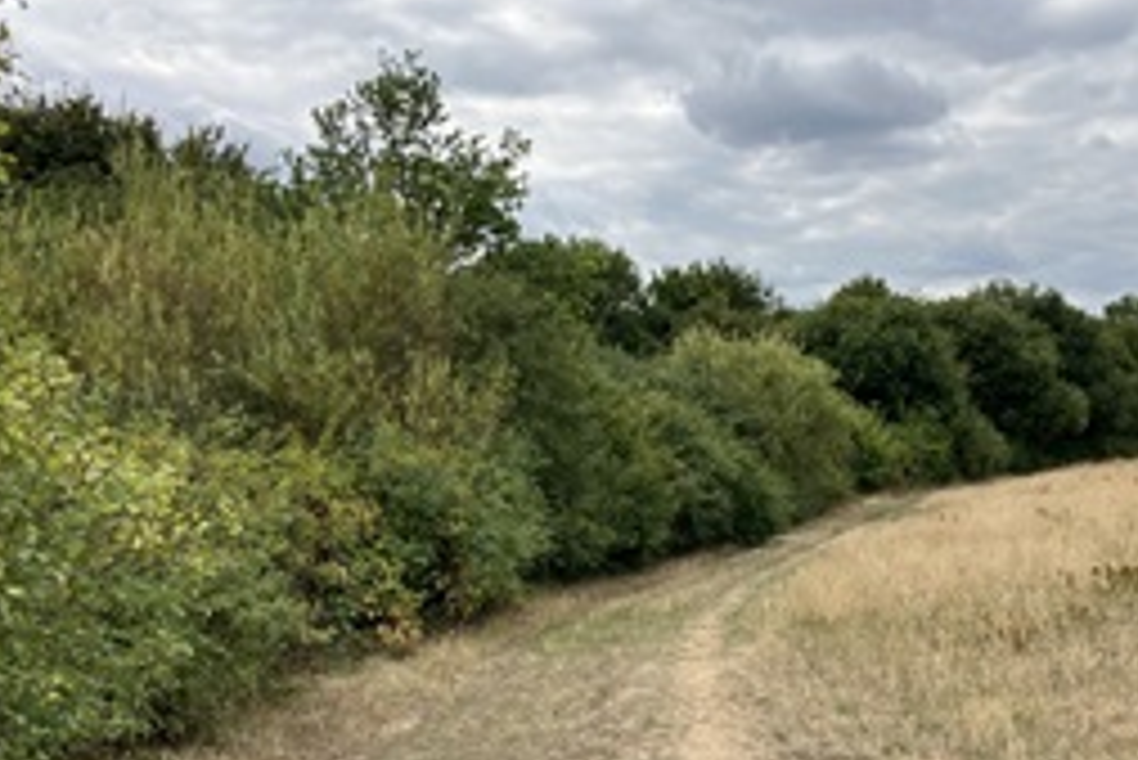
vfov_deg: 29.0
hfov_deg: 42.3
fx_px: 1455
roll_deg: +0.8
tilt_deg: -3.0
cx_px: 724
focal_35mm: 46
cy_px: 531
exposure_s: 1/1215
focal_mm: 3.99
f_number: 1.8
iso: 32
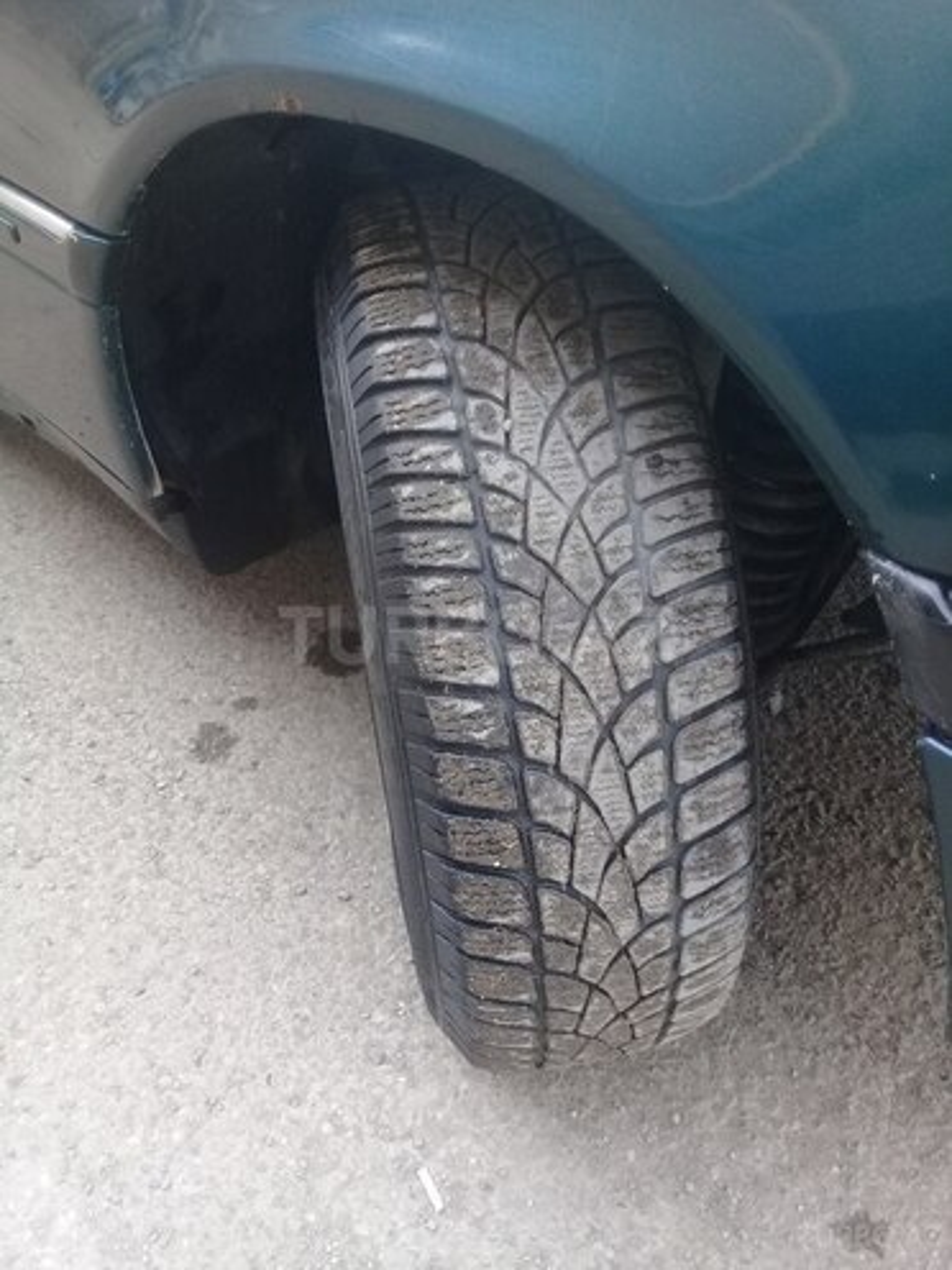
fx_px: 1137
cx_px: 476
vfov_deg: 58.4
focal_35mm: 31
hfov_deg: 45.4
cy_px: 635
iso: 80
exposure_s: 1/100
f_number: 2.2
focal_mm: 3.3
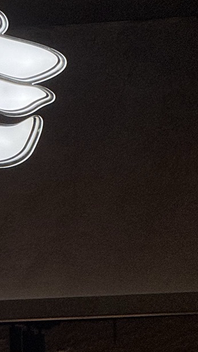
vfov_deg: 5.1
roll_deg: +1.4
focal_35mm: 427
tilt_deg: +8.5
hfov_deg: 2.8
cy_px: 71
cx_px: -195
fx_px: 3988
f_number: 2.8
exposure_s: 1/214
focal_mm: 15.66
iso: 50
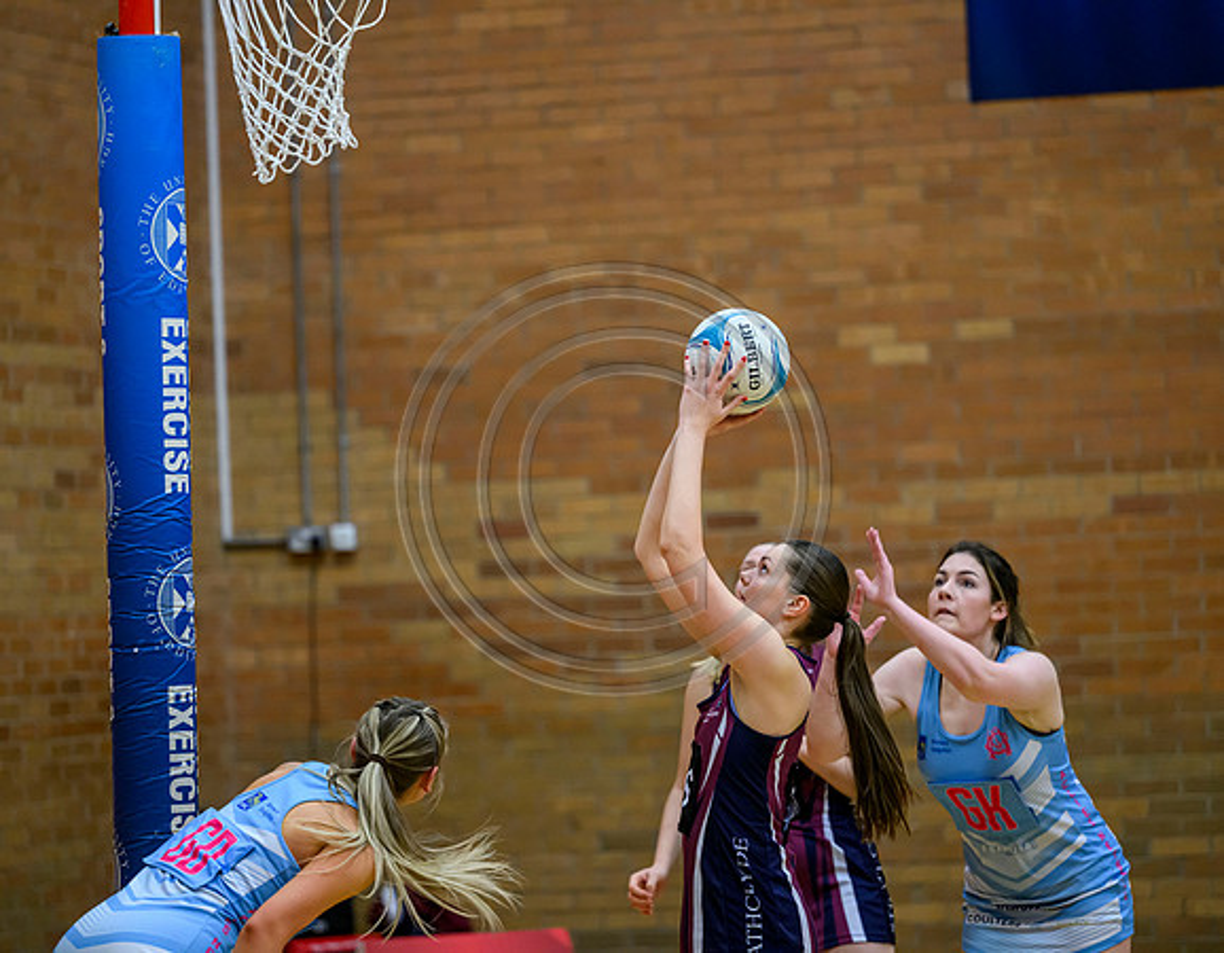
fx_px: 5954
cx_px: 565
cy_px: 476
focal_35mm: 166
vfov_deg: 9.2
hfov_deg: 11.7
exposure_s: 1/1000
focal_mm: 150
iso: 5000
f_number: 2.8
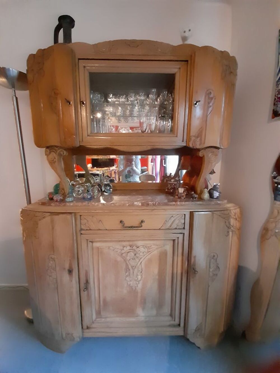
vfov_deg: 106.2
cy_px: 186
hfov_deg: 89.9
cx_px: 140
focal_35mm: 13
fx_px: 140
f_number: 2.2
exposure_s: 1/20
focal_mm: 1.42
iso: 800
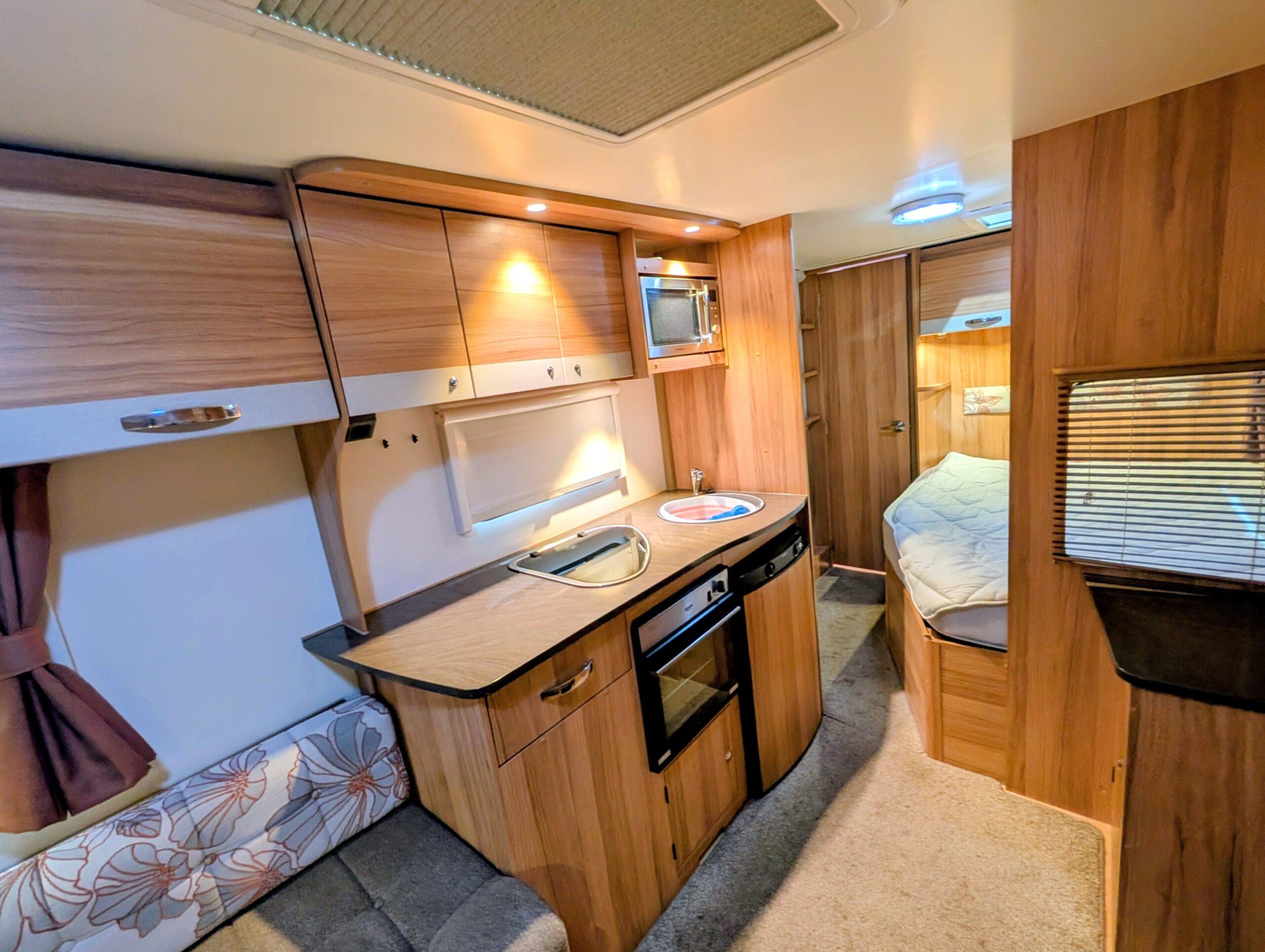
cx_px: 632
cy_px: 476
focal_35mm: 12
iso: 159
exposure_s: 1/25
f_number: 1.7
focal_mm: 2.02
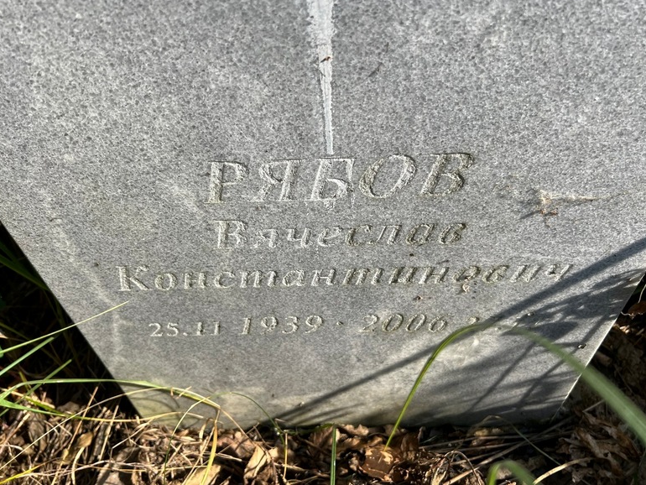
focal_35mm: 27
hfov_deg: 65.3
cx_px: 315
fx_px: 504
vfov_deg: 51.4
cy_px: 234
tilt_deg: -46.5
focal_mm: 5.7
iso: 50
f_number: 1.5
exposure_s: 1/2457
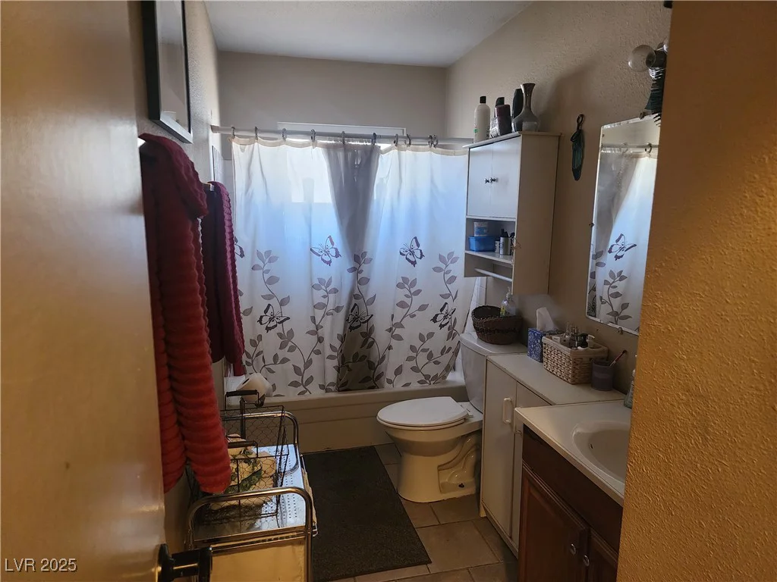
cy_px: 291
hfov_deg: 73.9
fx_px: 516
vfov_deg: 58.9
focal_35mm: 23
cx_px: 388
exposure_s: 1/120
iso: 800
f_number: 1.8
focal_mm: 6.4
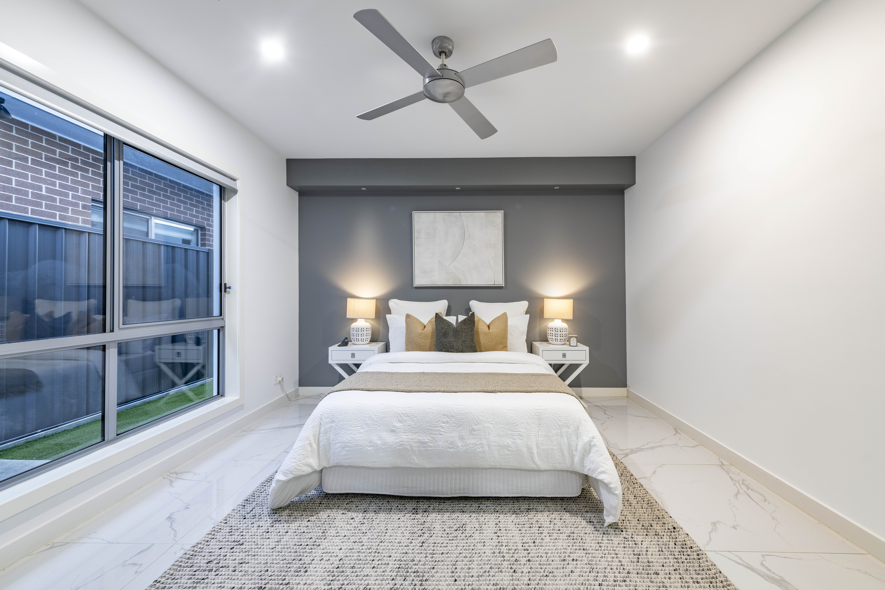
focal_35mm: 14
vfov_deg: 81.2
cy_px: 295
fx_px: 344
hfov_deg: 104.3
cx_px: 442
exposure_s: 1/6
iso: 160
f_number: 6.3
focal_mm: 14
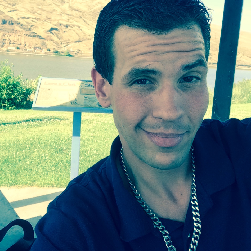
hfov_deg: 44.9
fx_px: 304
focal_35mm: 37
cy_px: 98
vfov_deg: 44.6
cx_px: 125
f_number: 2.4
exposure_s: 1/237
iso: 50
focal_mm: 2.15
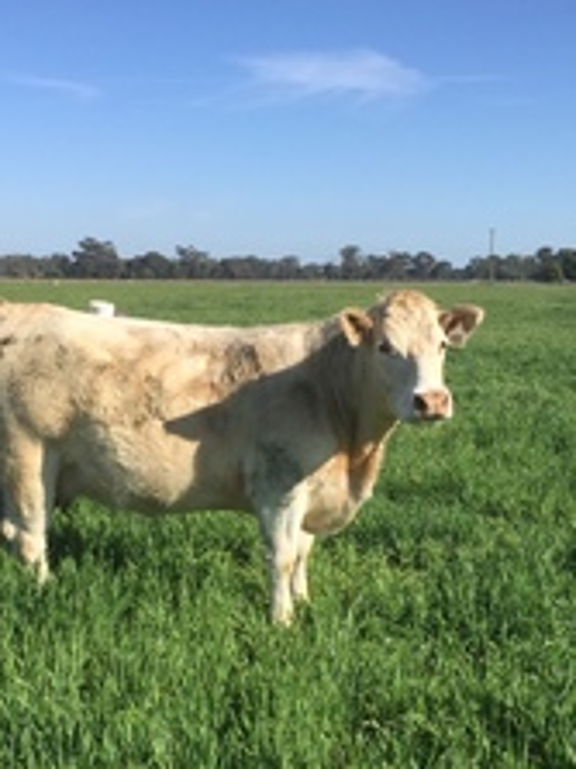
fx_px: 1155
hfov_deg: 28.0
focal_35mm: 52
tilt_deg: -16.1
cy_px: 593
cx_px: 286
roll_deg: -0.3
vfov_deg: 35.9
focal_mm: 4.15
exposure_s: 1/1799
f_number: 2.2
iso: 32
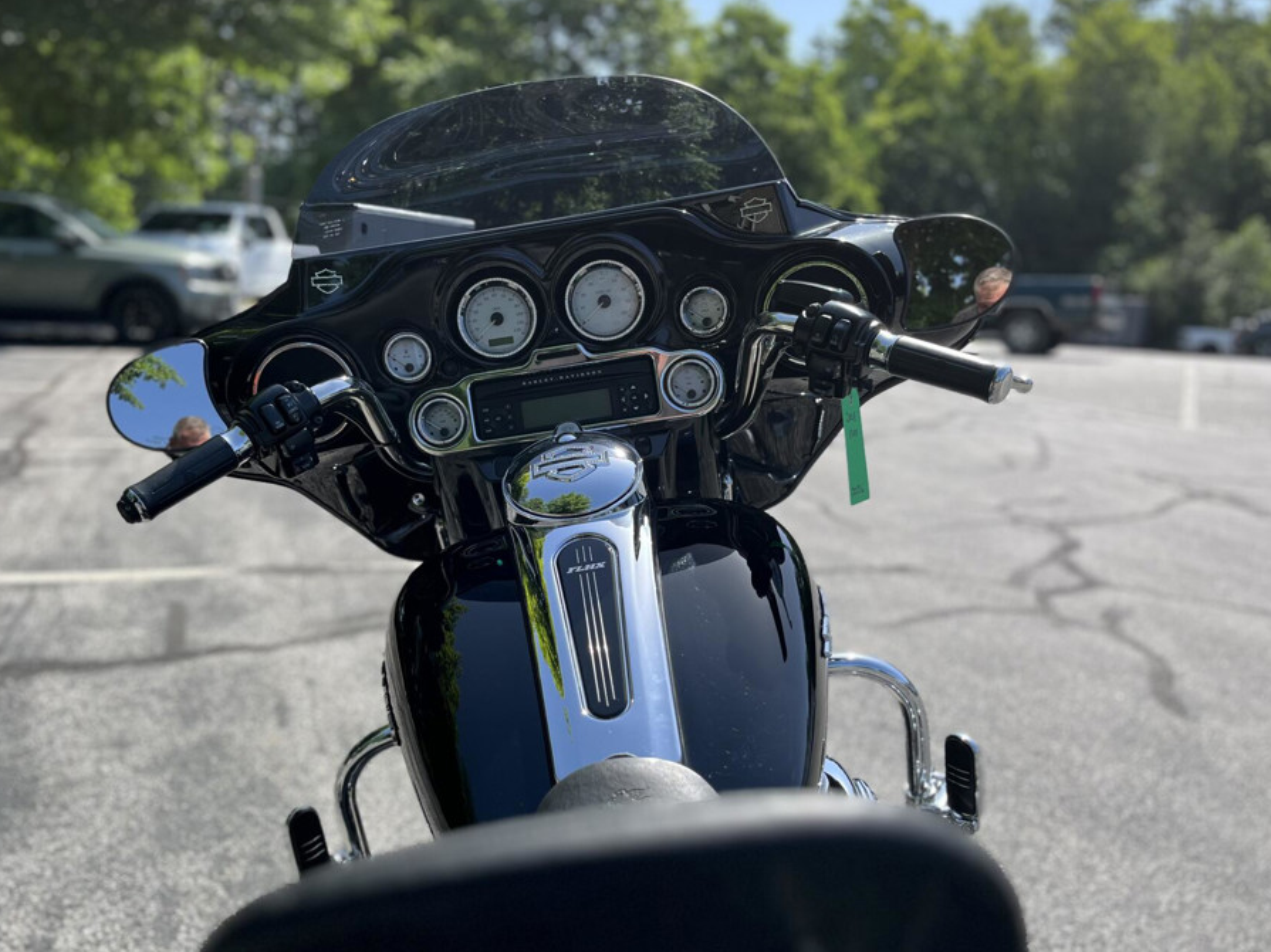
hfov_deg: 58.2
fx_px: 1138
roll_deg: -4.2
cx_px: 556
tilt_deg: -10.0
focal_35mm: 31
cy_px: 509
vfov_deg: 45.4
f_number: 1.6
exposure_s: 1/2062
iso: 50
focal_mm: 5.1
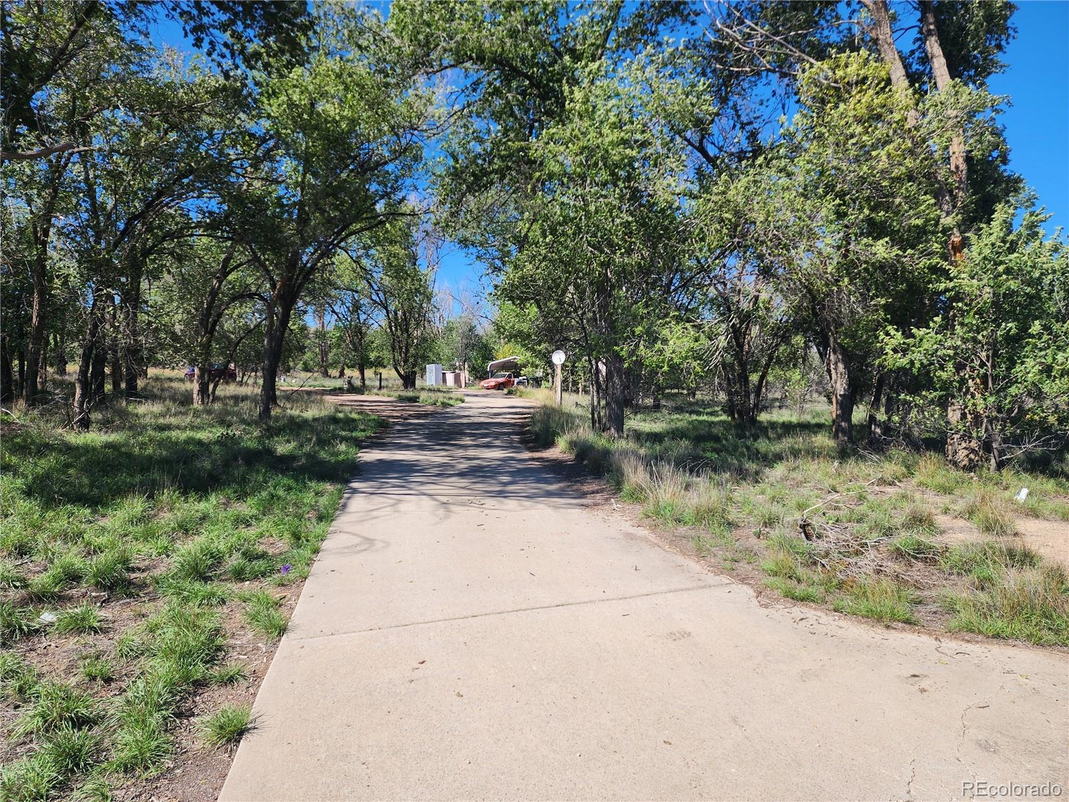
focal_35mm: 23
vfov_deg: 58.9
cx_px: 534
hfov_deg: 73.9
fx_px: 710
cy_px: 401
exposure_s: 1/773
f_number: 1.8
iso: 12
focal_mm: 6.4
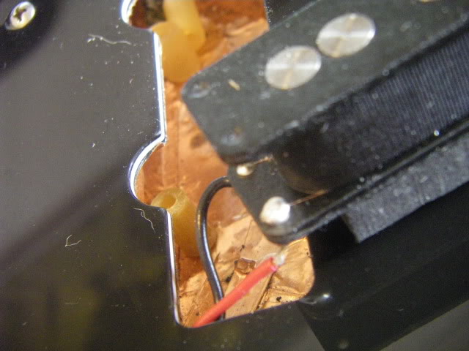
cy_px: 176
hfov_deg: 25.0
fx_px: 1057
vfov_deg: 18.9
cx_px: 234
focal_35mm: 78
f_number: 3.9
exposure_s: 1/5
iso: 800
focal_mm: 12.8
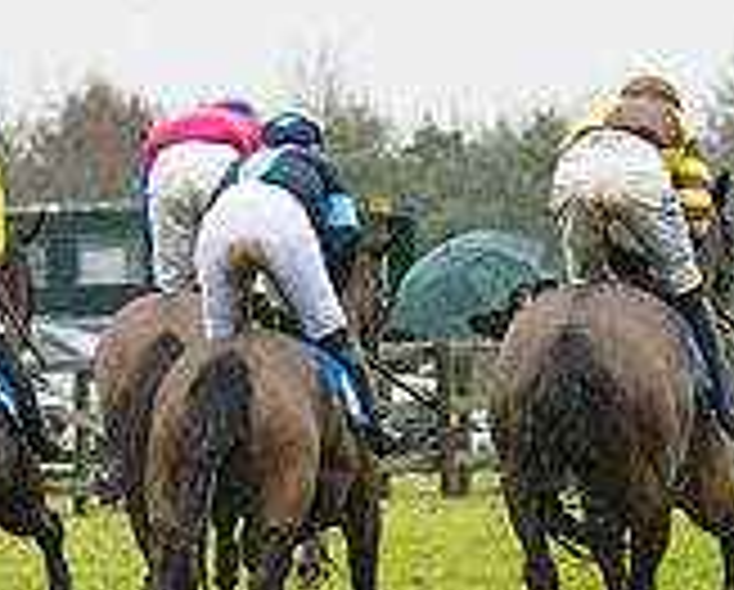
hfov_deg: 2.9
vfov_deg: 2.3
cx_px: 238
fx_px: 14385
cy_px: 61
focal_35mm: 661
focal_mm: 135
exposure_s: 1/4000
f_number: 4.5
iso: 5000
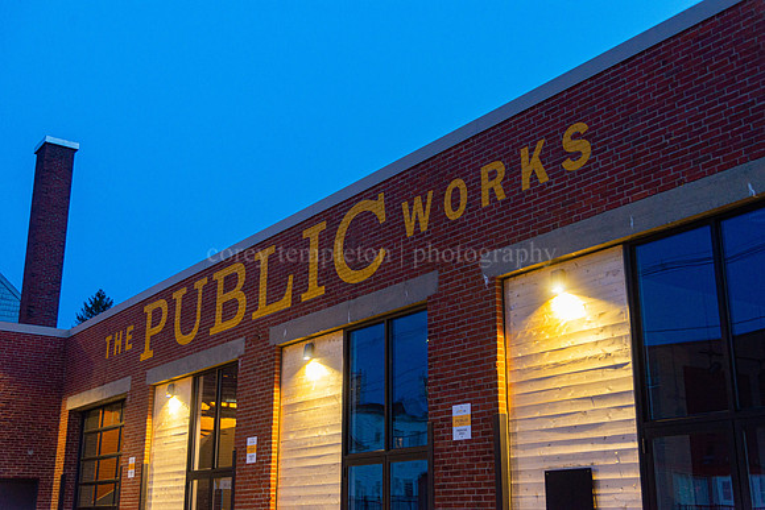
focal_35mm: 40
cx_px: 382
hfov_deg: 48.4
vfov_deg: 33.4
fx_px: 850
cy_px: 255
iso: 640
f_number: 4.5
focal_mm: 40
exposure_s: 1/30
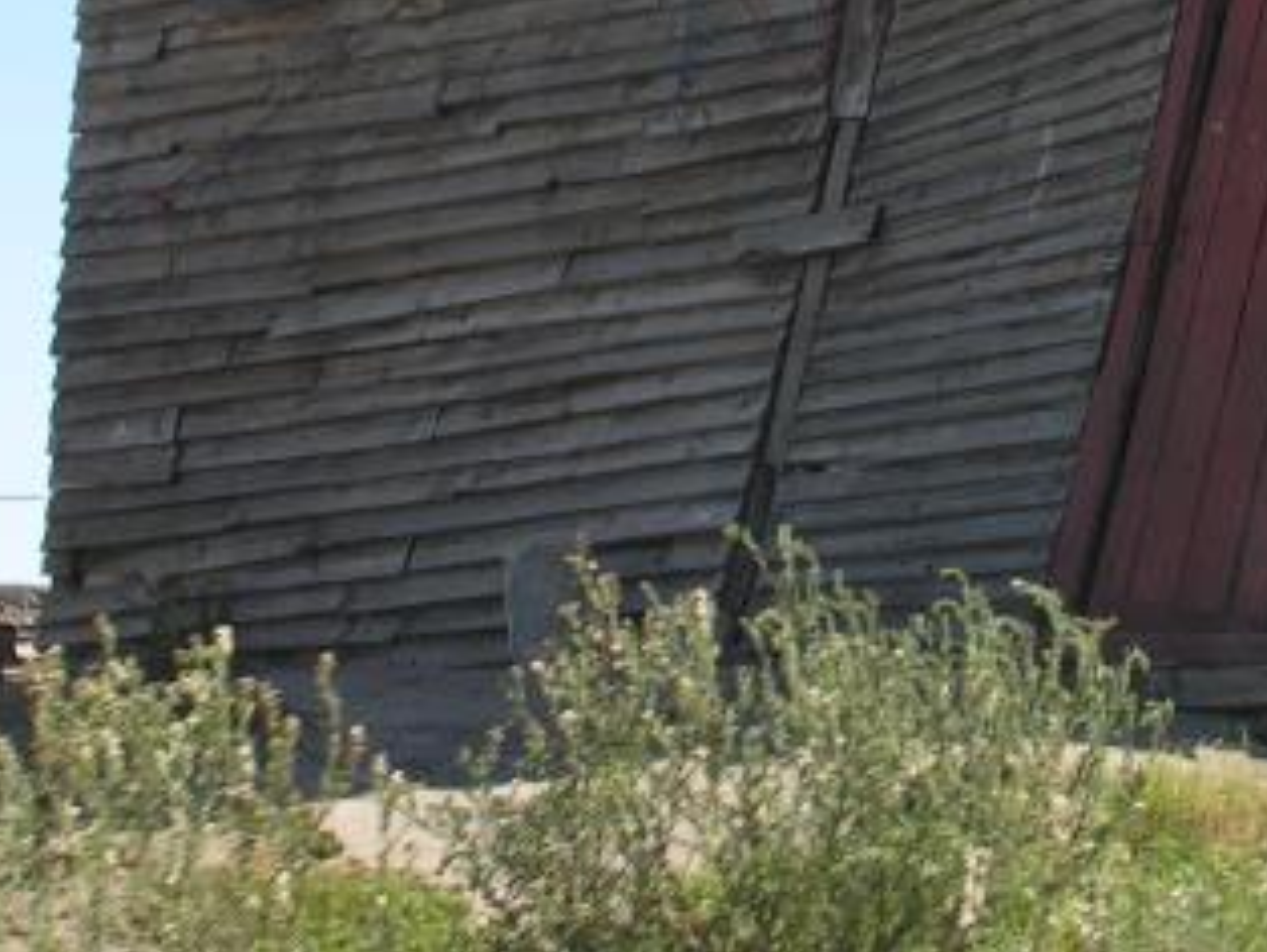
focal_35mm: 114
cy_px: 117
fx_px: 4176
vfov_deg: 12.9
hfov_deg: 17.1
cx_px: 964
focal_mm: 8.9
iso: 50
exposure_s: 1/133
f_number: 5
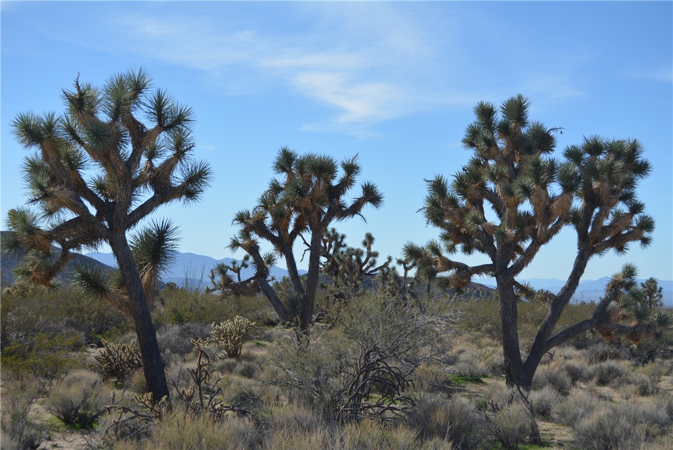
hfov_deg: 31.9
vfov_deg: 21.6
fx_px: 1178
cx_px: 336
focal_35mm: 63
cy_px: 225
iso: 400
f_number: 7.1
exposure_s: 1/2000
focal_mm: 42
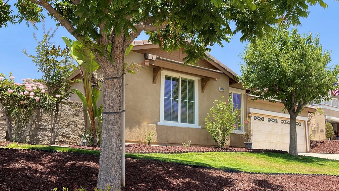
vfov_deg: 36.6
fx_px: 288
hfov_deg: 61.0
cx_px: 171
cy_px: 109
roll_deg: -1.3
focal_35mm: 32
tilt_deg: +9.3
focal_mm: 3
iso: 16
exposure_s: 1/627
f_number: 1.8
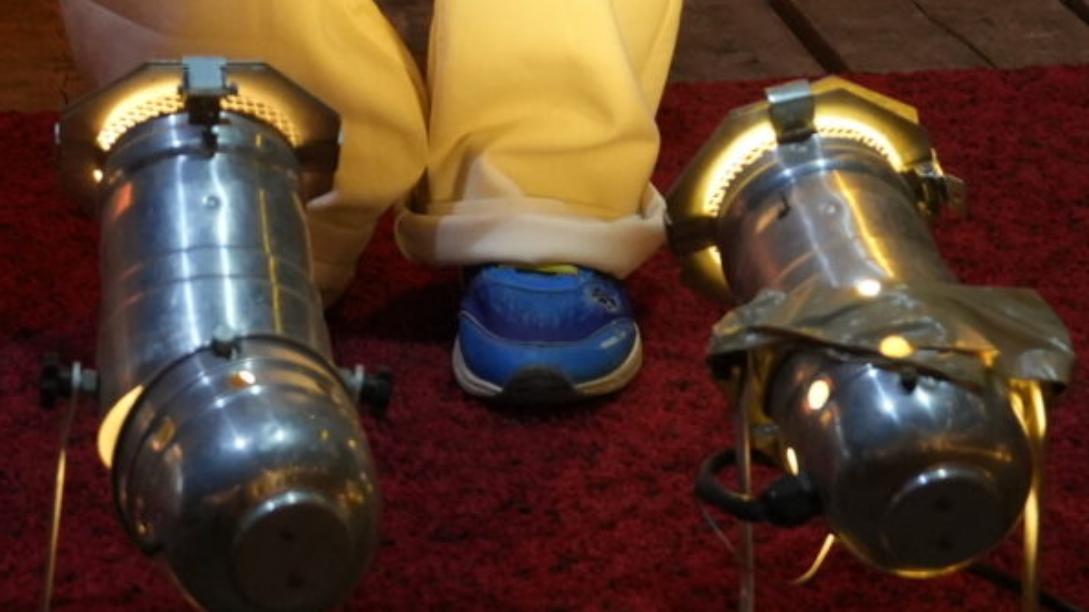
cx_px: 22
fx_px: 4157
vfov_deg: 7.7
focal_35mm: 144
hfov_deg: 14.7
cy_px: -938
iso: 3200
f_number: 4.5
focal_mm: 32
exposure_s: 1/125
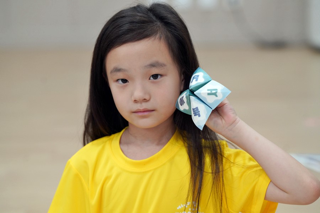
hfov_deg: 15.6
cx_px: 160
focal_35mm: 131
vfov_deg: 10.5
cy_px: 106
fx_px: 1164
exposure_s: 1/160
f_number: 4
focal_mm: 131
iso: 1250
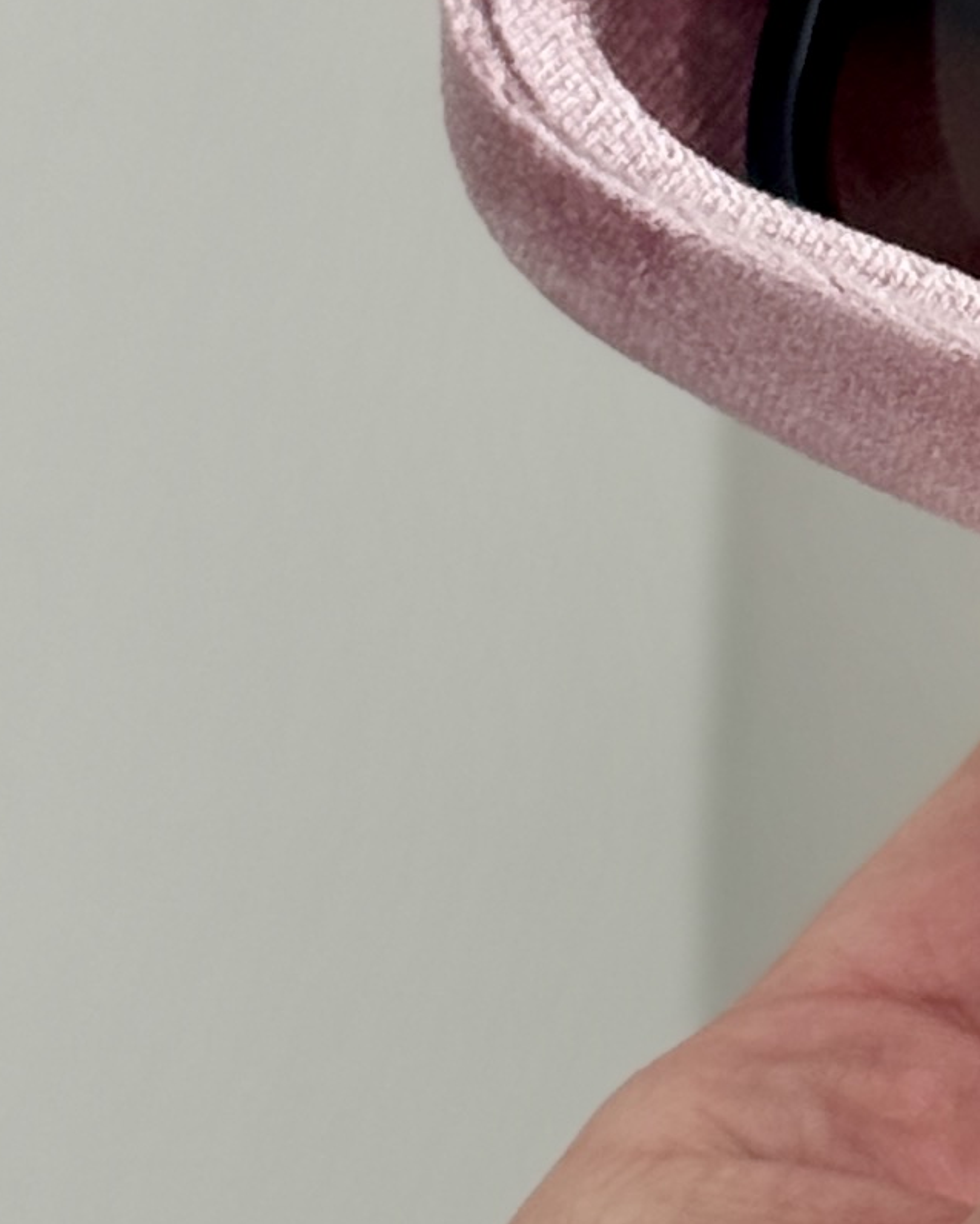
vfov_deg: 8.1
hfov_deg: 6.4
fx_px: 8589
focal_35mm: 237
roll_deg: -5.6
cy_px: -22
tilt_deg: -34.8
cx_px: 1931
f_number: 1.78
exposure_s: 1/119
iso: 100
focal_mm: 6.76
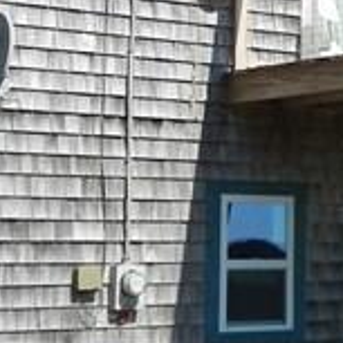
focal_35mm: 148
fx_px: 1659
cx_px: 551
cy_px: 9
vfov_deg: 11.7
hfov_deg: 11.2
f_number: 3.2
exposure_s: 1/1250
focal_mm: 4.5
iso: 125
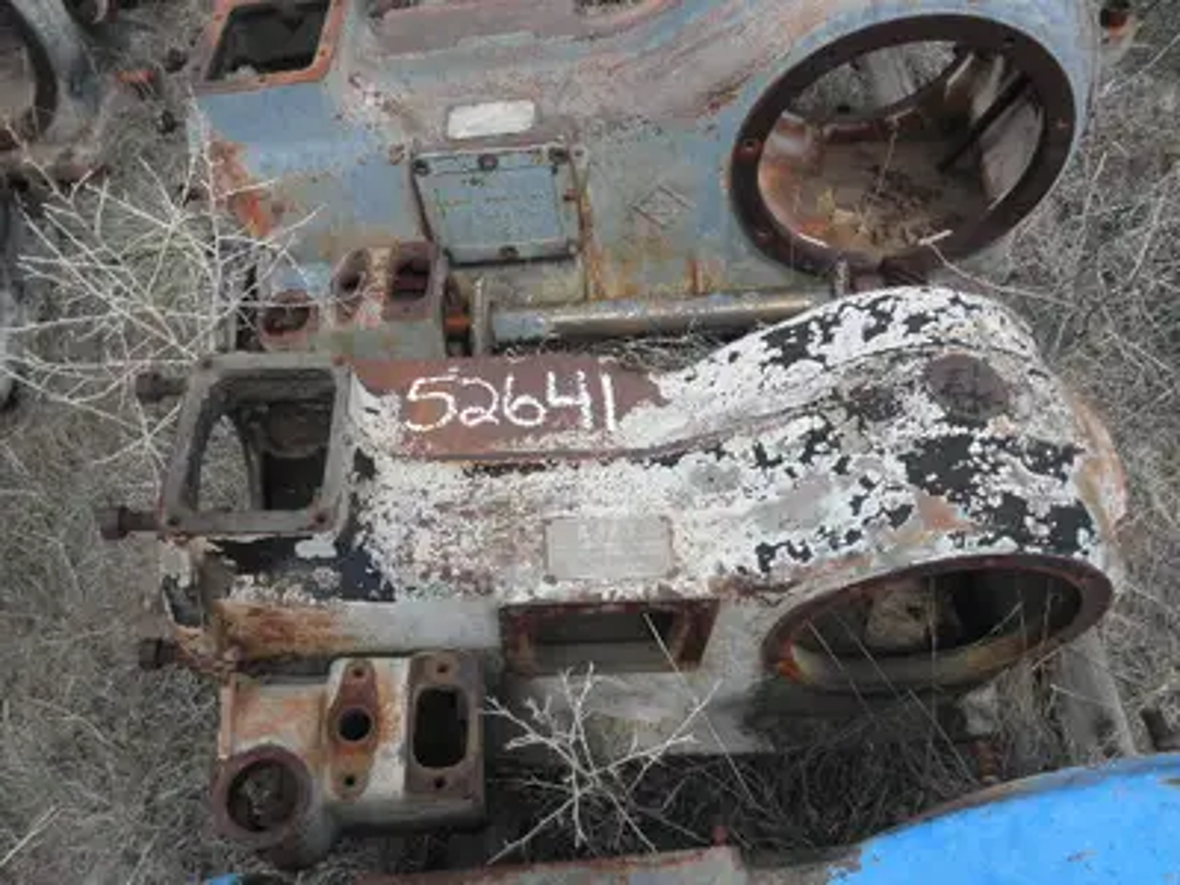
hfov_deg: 63.4
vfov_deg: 49.7
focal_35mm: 28
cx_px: 590
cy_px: 442
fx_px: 954
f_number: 8.5
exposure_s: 1/80
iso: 64
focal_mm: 5
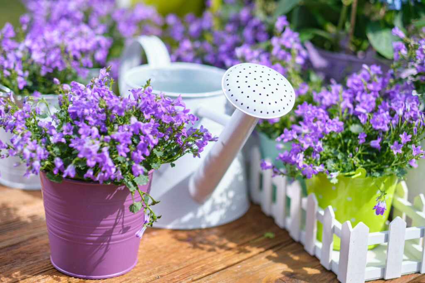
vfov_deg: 16.3
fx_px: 992
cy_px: 142
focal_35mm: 84
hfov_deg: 24.2
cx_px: 212
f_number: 1.8
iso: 160
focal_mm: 56
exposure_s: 1/3200
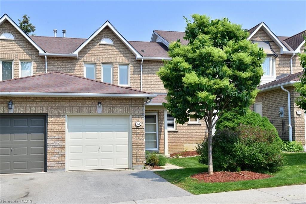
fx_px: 297
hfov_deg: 54.4
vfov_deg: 37.8
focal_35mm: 35
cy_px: 102
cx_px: 153
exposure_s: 1/640
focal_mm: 35
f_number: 13
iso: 640
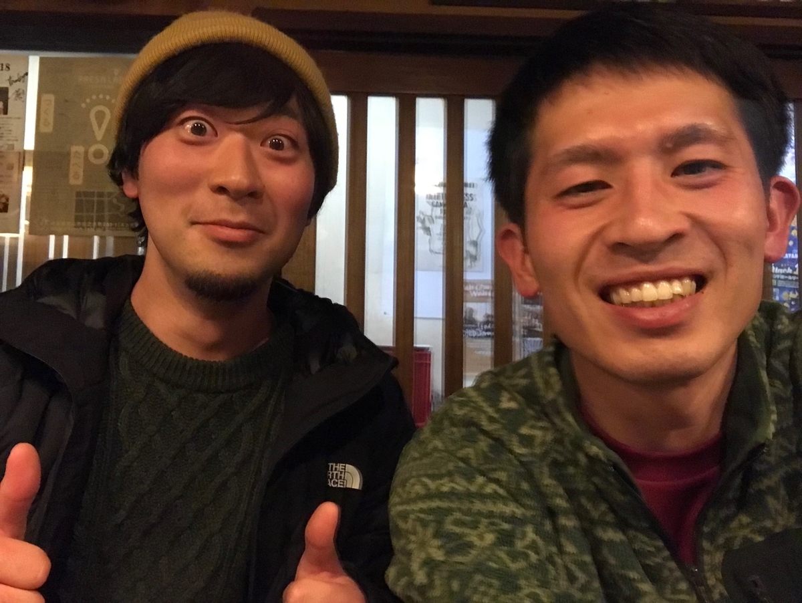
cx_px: 401
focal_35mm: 32
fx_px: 742
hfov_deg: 56.8
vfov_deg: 44.2
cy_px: 302
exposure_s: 1/15
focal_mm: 2.87
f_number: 2.2
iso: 500
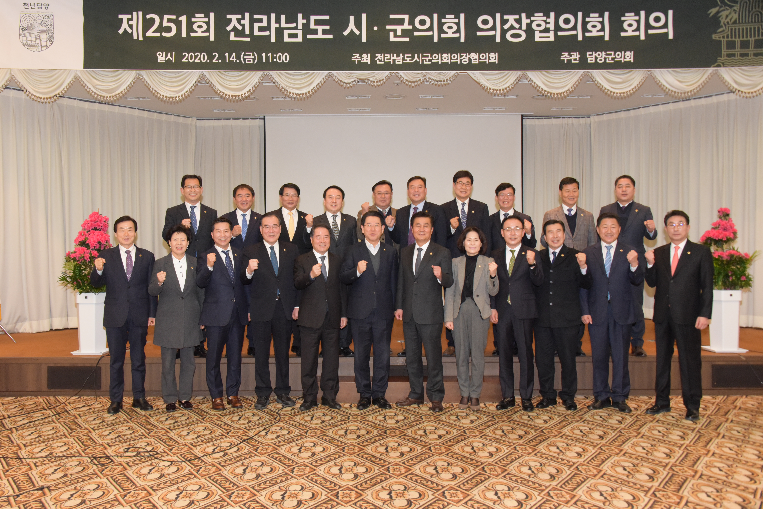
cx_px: 382
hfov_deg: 55.8
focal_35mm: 34
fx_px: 721
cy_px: 254
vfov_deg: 38.9
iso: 5000
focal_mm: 34
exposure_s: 1/200
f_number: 8
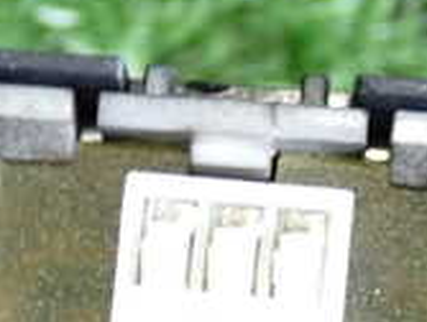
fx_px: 3634
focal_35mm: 294
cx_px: 192
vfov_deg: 5.0
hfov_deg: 6.7
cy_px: 516
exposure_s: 1/25
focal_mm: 14.62
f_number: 4.3
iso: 800
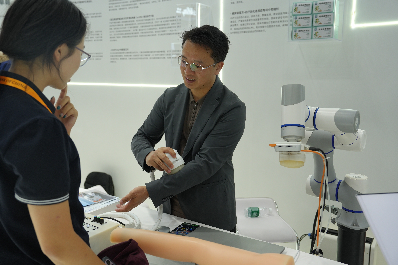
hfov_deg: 57.2
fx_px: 365
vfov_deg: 40.0
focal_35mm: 33
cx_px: 199
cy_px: 132
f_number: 4
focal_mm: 33
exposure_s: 1/160
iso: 400
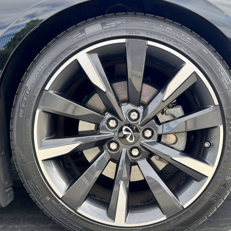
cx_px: 127
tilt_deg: -6.3
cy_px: 133
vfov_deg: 44.8
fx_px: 279
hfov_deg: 44.9
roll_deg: +0.9
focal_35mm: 37
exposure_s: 1/418
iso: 50
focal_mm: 5.7
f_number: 1.5
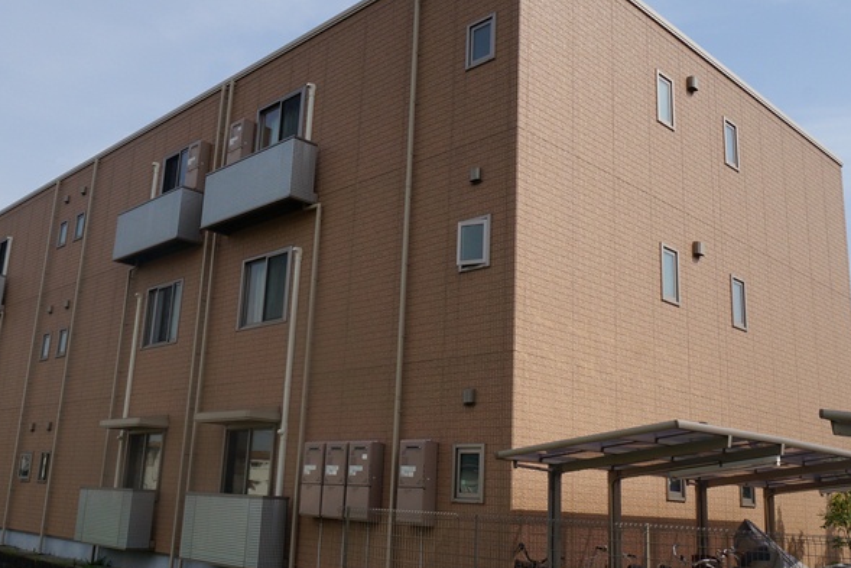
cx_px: 393
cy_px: 295
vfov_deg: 39.0
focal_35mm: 34
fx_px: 801
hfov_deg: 55.9
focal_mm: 13
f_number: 13
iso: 100
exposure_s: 1/125
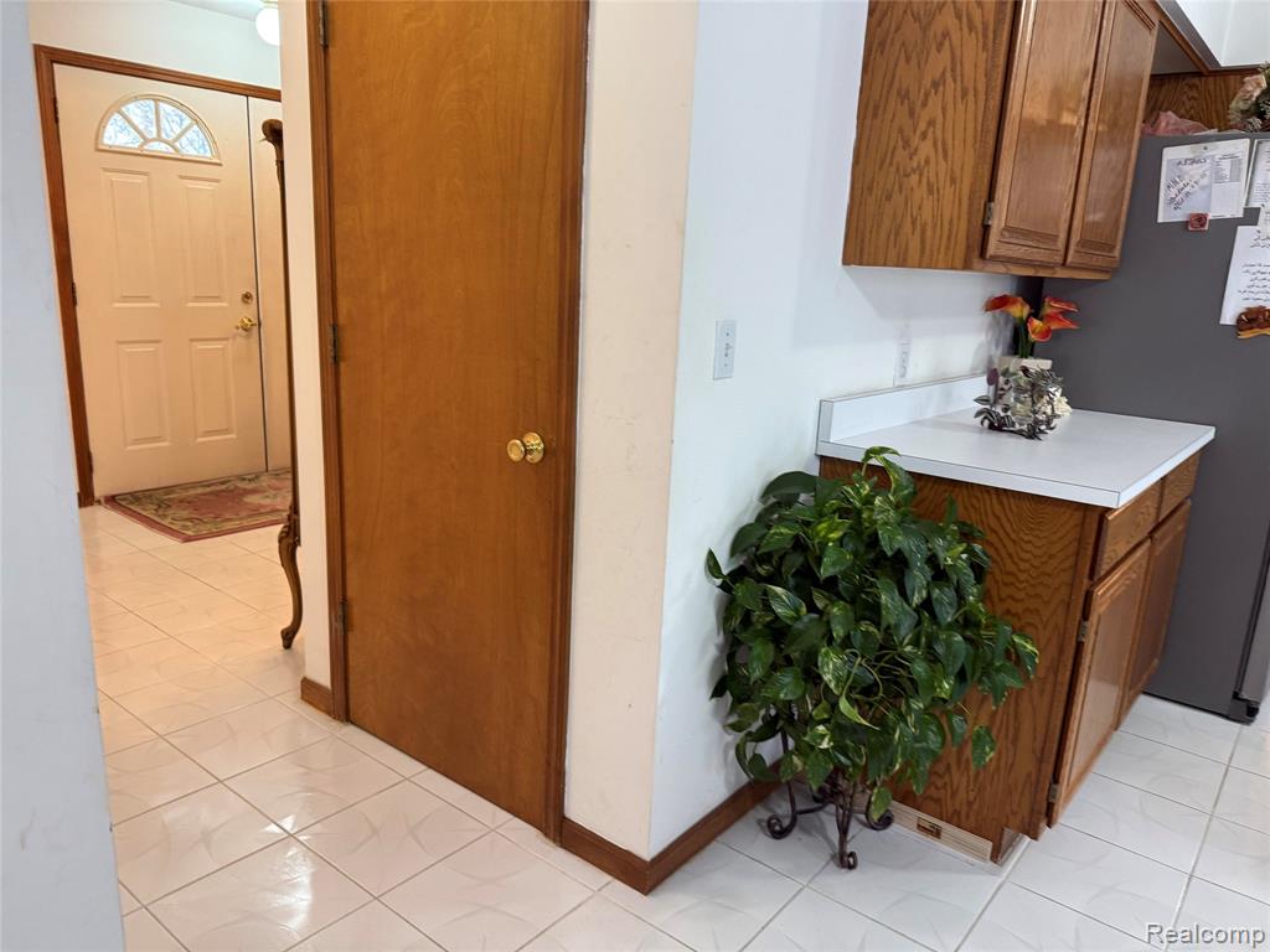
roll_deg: -1.5
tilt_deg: -13.5
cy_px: 476
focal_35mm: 24
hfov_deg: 71.6
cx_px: 635
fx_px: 881
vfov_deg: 56.8
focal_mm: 6.76
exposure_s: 1/60
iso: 200
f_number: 1.78
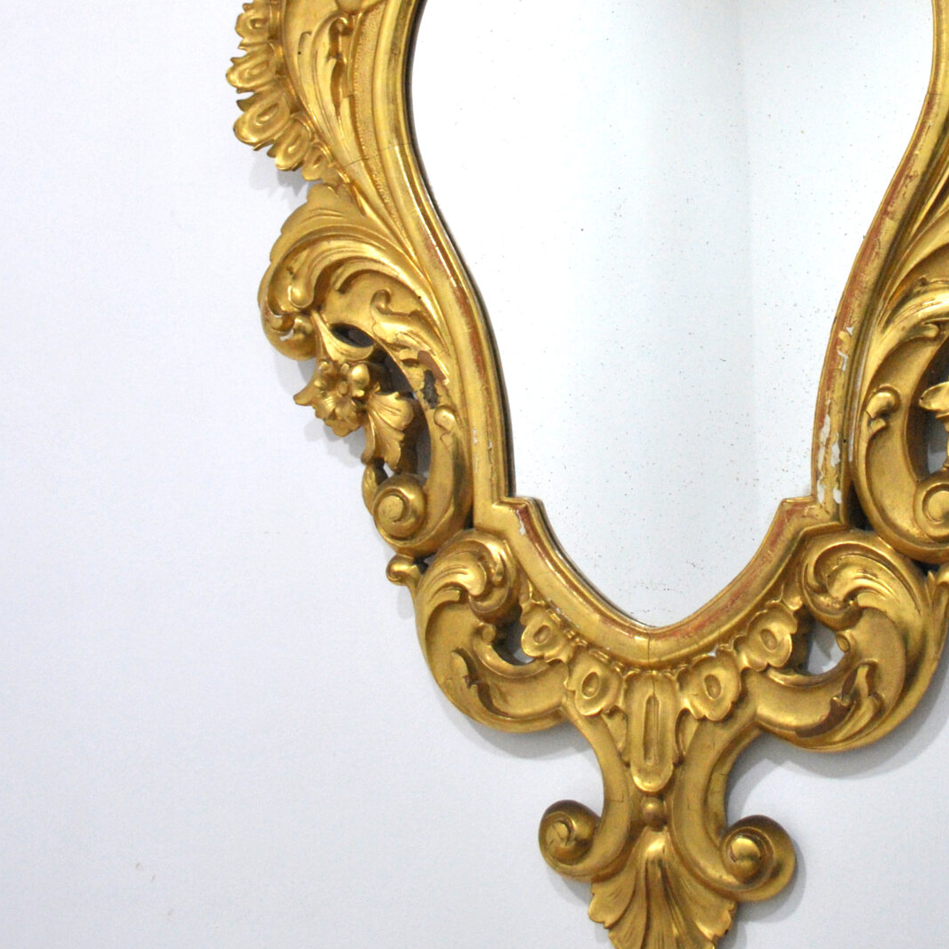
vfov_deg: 24.7
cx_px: 682
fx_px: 2078
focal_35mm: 67
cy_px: 35
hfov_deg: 25.5
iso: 400
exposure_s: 1/60
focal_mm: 22
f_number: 3.8
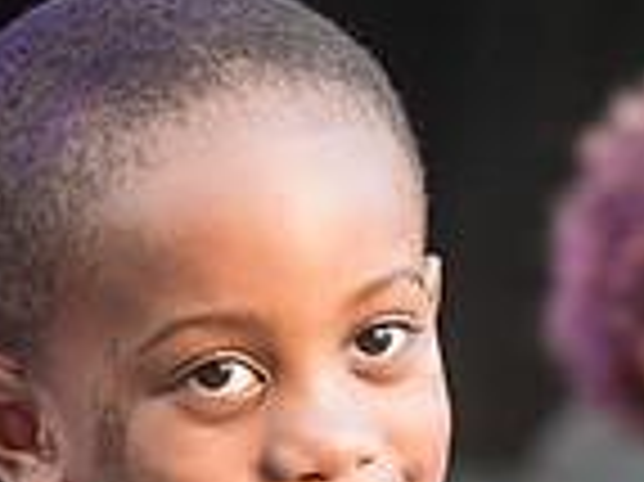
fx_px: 9889
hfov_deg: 3.7
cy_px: 520
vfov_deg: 2.8
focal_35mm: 532
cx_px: 375
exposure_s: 1/250
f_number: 5
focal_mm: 105
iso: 1000
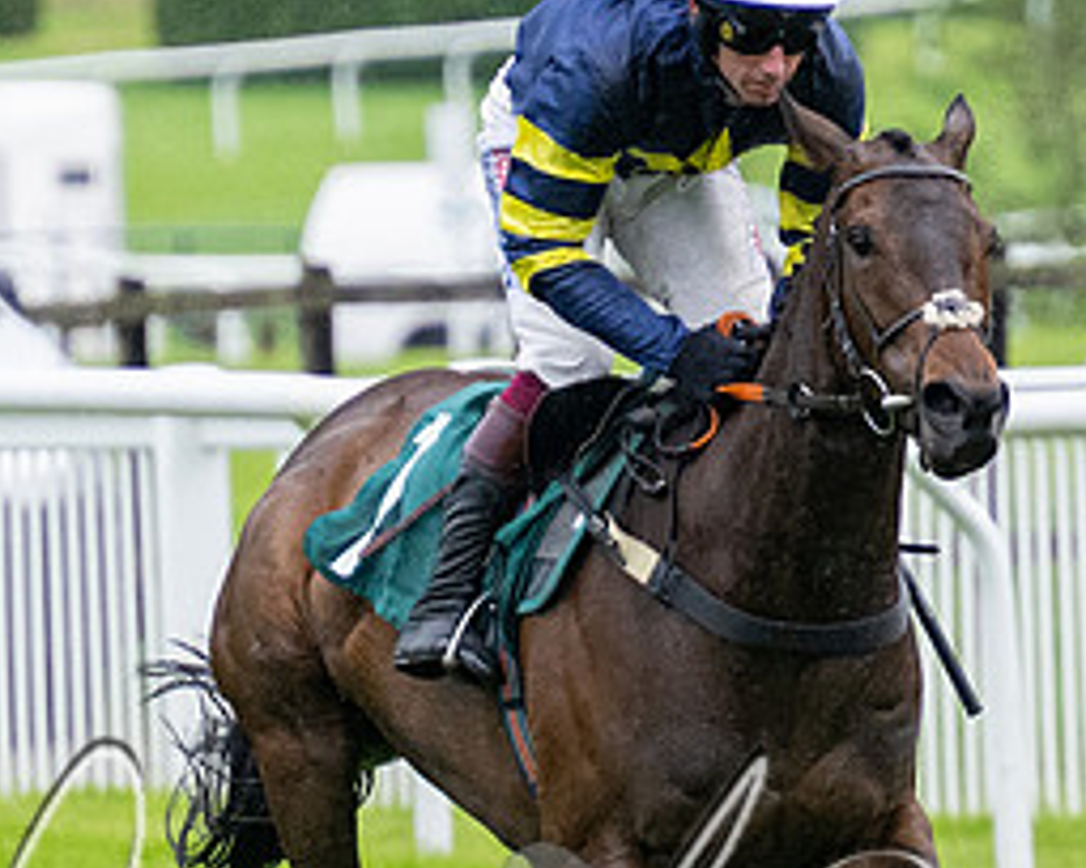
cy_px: 928
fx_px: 38955
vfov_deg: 1.3
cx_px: 902
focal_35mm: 1212
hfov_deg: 1.6
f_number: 4
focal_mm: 210
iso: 1000
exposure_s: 1/1250
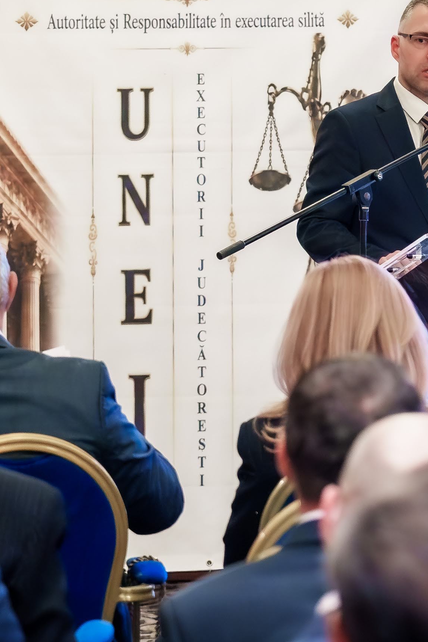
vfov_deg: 6.8
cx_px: 418
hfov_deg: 4.5
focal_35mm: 305
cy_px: 230
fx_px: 5438
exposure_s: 1/100
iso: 10000
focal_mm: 136.3
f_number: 5.6
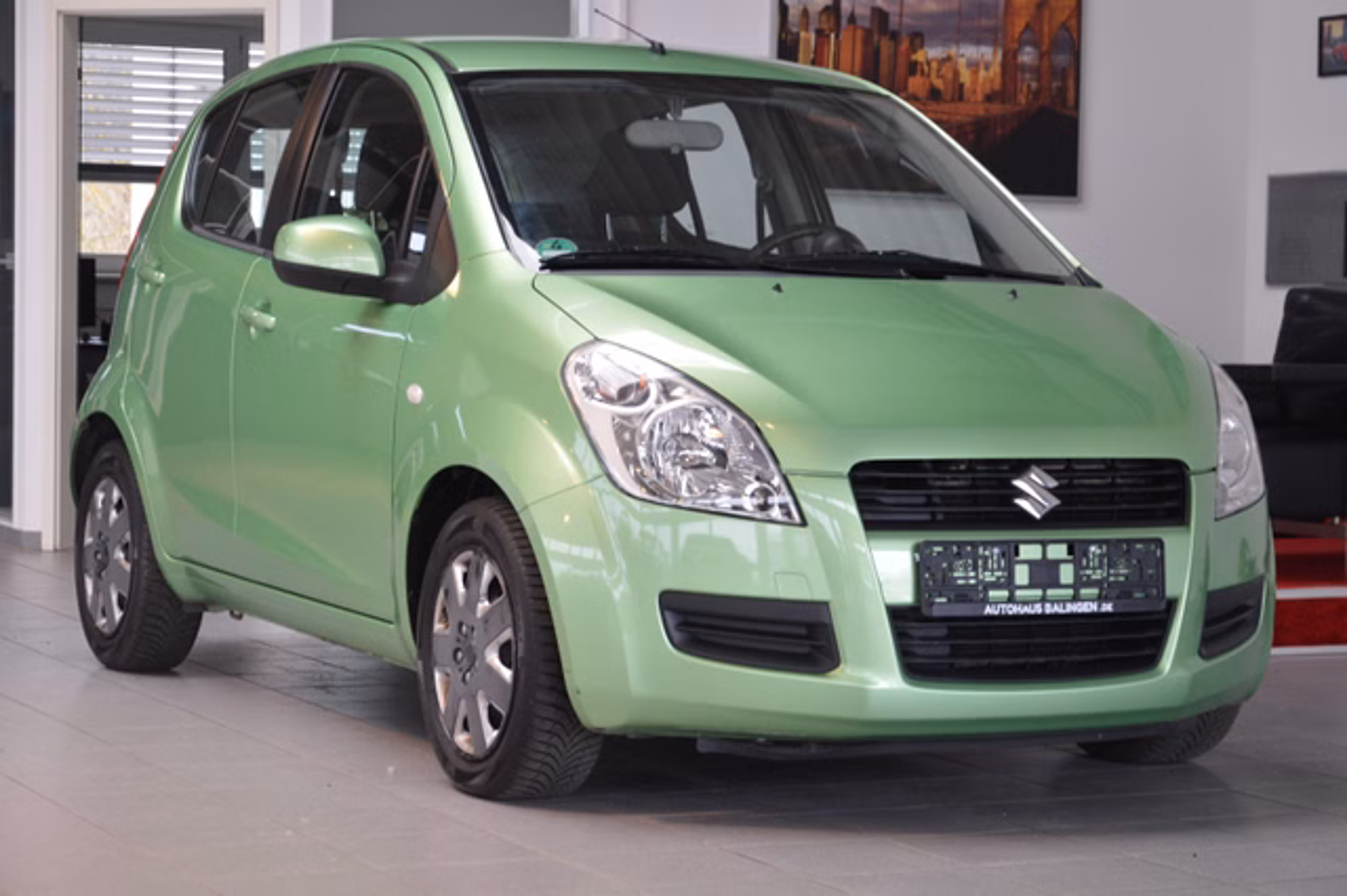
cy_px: 448
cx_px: 674
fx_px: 3253
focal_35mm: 87
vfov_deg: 15.7
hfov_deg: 23.4
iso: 720
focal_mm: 58
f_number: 5
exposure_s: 1/60
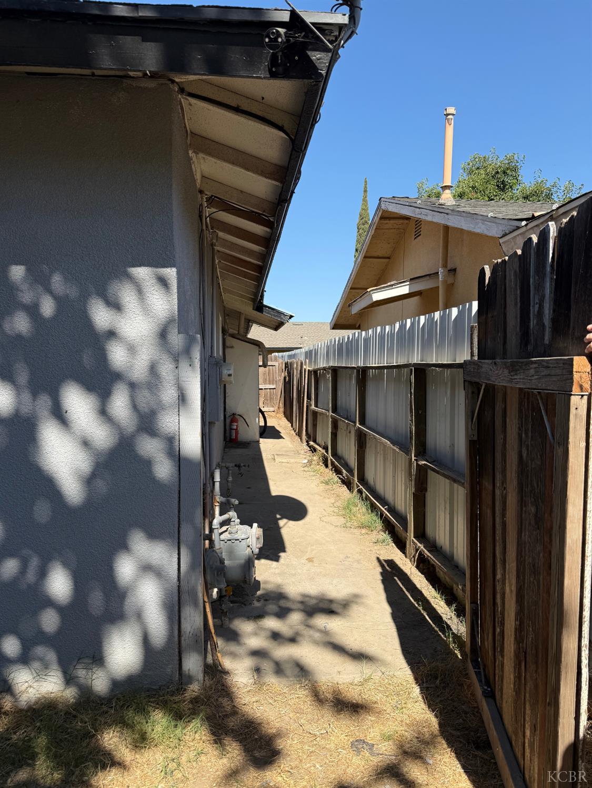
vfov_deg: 71.6
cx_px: 296
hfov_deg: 56.8
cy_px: 394
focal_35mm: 24
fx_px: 547
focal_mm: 6.76
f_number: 1.78
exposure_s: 1/2801
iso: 80
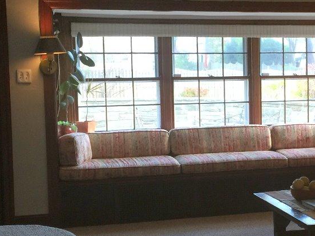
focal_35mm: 75
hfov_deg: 25.2
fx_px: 683
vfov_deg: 19.6
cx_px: 283
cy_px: 133
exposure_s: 1/15
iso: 32
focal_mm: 4.15
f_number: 2.2
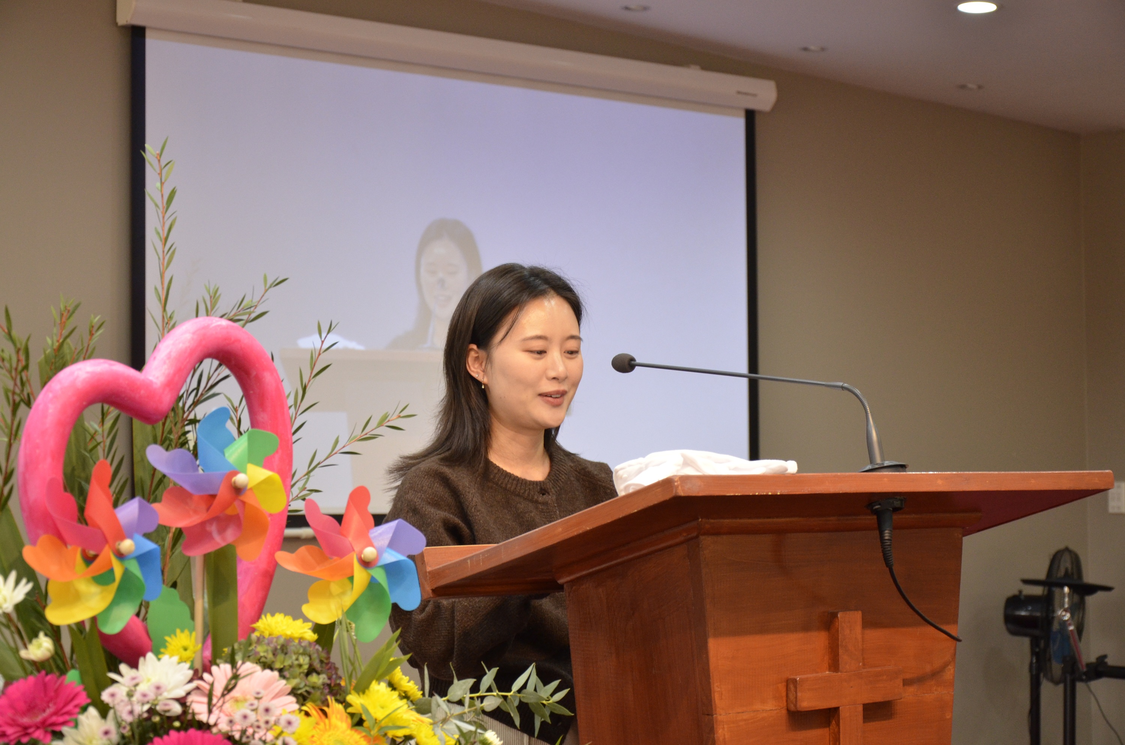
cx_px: 562
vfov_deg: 17.4
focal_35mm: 78
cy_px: 372
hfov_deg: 26.0
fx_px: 2432
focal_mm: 52
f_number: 5
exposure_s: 1/80
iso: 1250
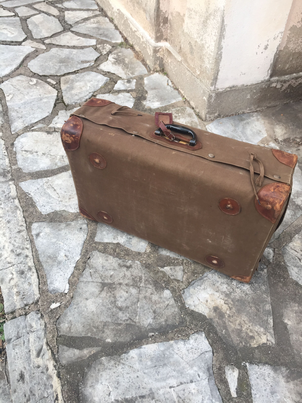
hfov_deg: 48.2
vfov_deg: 61.7
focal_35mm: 29
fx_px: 337
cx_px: 151
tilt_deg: -46.5
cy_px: 202
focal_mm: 4.15
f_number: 2.2
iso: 32
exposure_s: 1/100
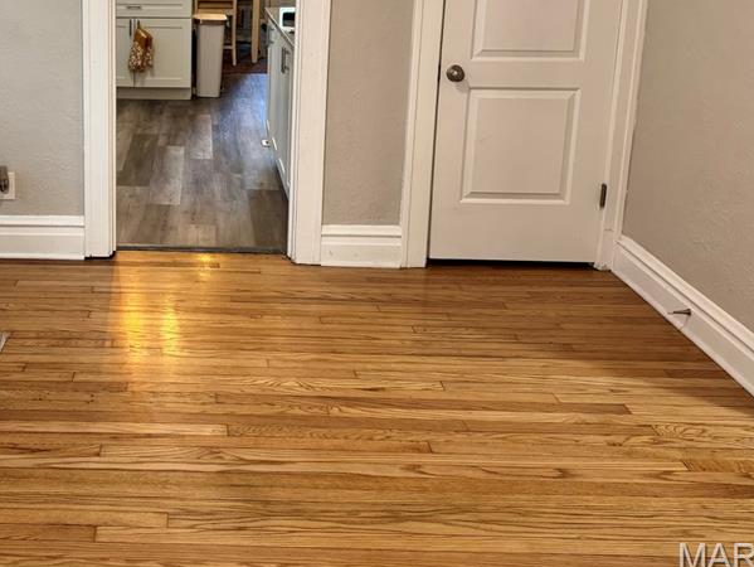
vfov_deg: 33.9
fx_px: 894
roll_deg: -1.3
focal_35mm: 41
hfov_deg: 43.8
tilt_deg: -11.5
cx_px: 160
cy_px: 100
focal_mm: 6.76
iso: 250
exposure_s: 1/60
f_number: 1.78
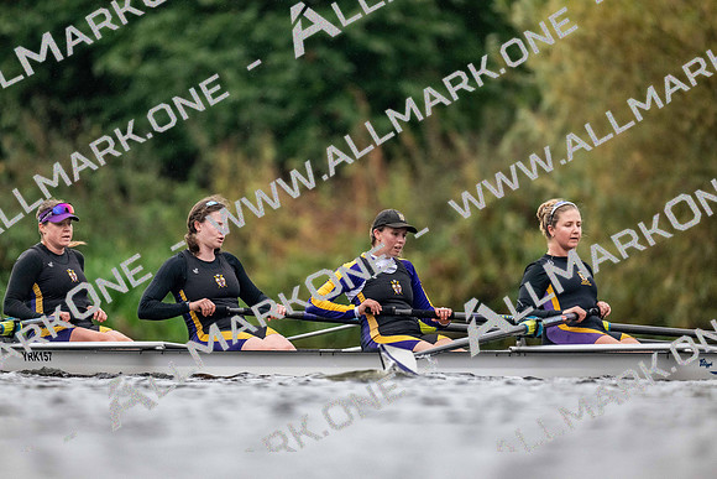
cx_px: 358
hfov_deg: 3.4
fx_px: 11952
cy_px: 240
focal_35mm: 600
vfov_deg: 2.3
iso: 3200
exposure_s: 1/2500
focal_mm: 600
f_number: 4
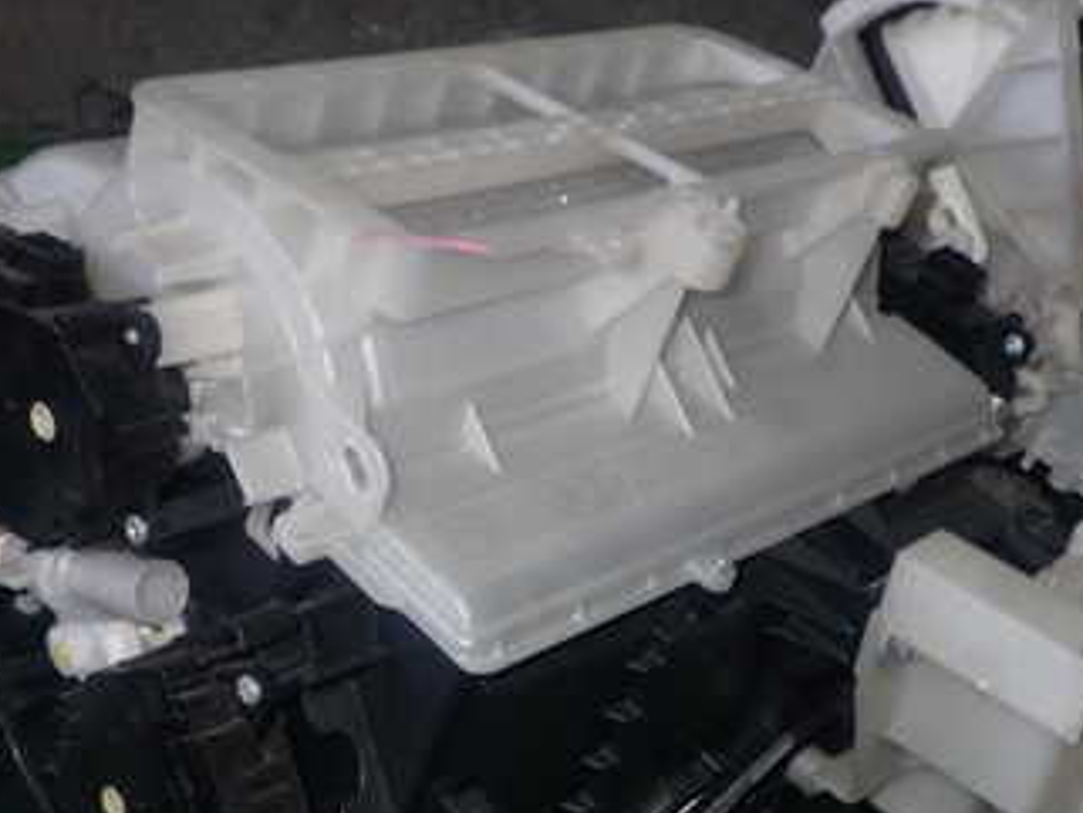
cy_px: 590
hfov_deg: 34.3
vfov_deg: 25.9
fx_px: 1753
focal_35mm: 56
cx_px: 607
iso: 200
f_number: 6.3
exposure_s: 1/30
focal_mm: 5.4
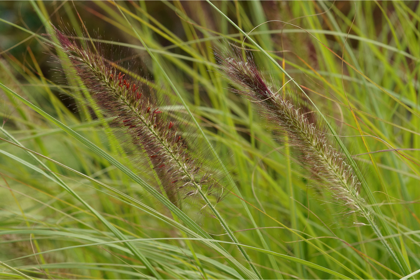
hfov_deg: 13.7
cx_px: 210
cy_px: 140
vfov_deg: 9.1
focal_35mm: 150
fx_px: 1750
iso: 500
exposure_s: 1/160
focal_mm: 100
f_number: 8
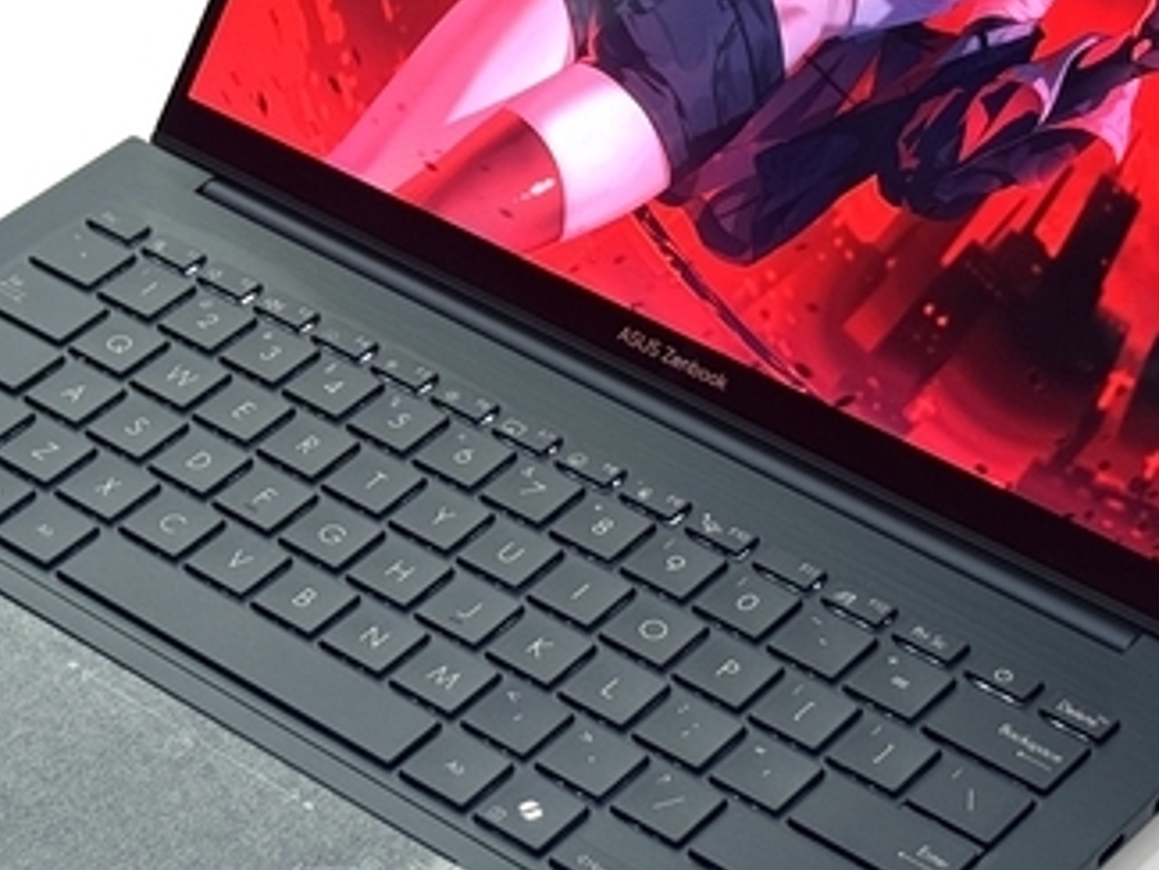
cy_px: 357
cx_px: 481
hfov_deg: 16.7
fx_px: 3952
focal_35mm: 118
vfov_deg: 12.6
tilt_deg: -37.2
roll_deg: +2.7
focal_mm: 6.76
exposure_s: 1/100
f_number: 1.78
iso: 64
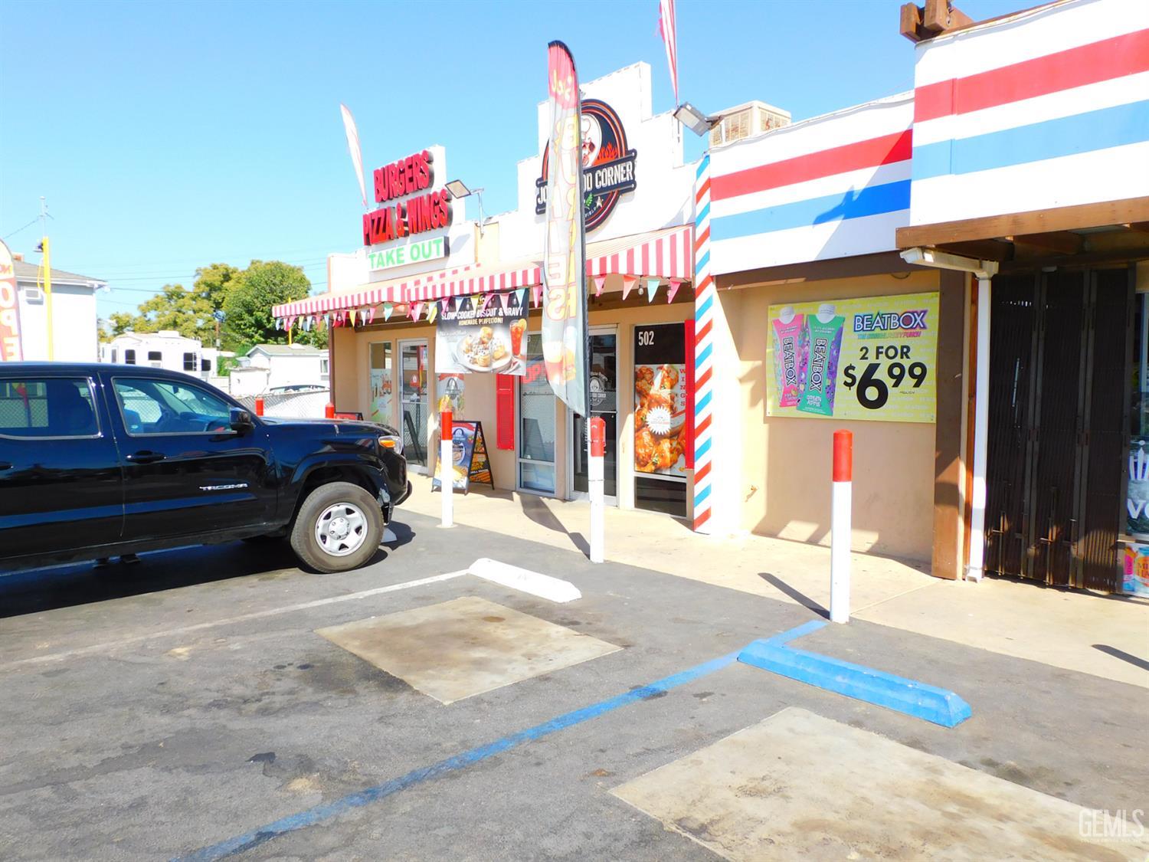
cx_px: 574
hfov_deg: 71.6
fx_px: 797
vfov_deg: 56.8
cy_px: 431
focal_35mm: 24
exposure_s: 1/800
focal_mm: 4.3
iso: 125
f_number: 3.3
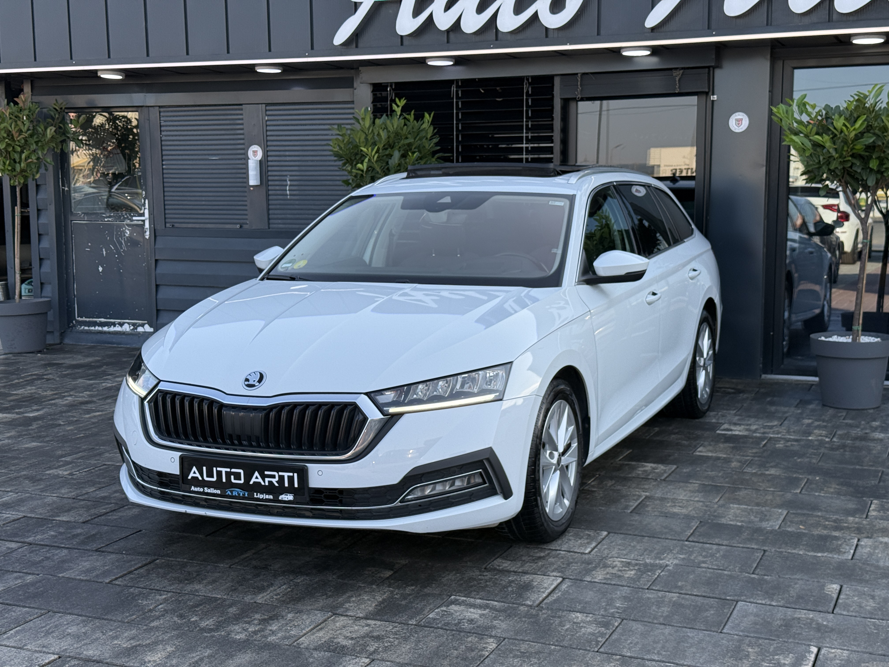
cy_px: 334
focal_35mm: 48
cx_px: 444
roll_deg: +0.9
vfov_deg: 30.3
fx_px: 1233
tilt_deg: -5.8
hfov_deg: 39.7
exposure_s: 1/1013
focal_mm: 6.76
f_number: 1.78
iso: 80
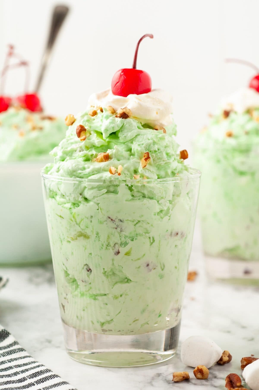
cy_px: 195
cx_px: 130
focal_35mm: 90
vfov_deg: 22.6
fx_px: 974
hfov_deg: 15.2
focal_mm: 60
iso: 200
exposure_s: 1/125
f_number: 9
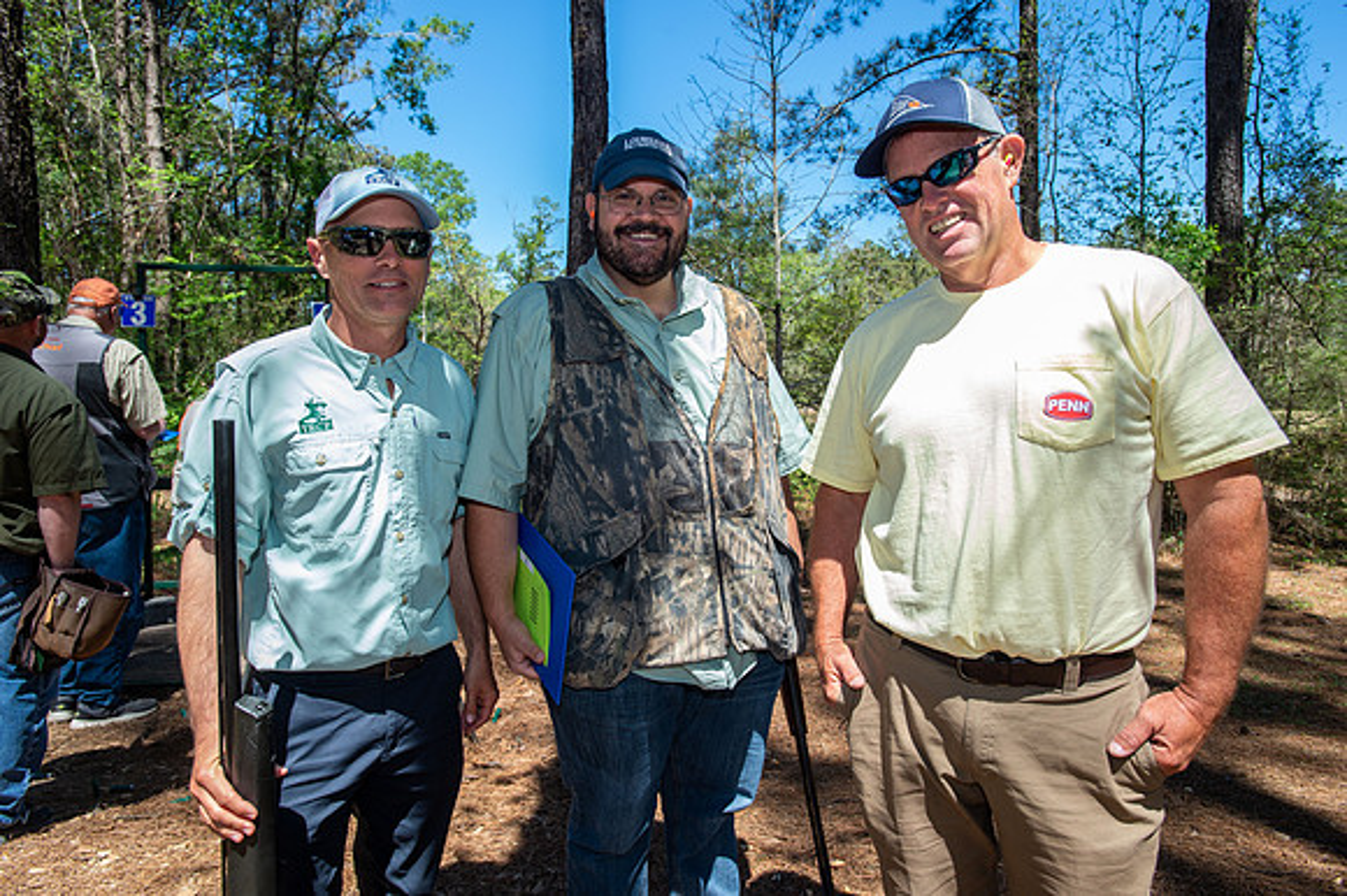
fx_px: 823
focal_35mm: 22
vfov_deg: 57.2
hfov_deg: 78.6
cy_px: 448
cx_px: 674
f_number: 6.3
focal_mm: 22
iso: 100
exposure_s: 1/100
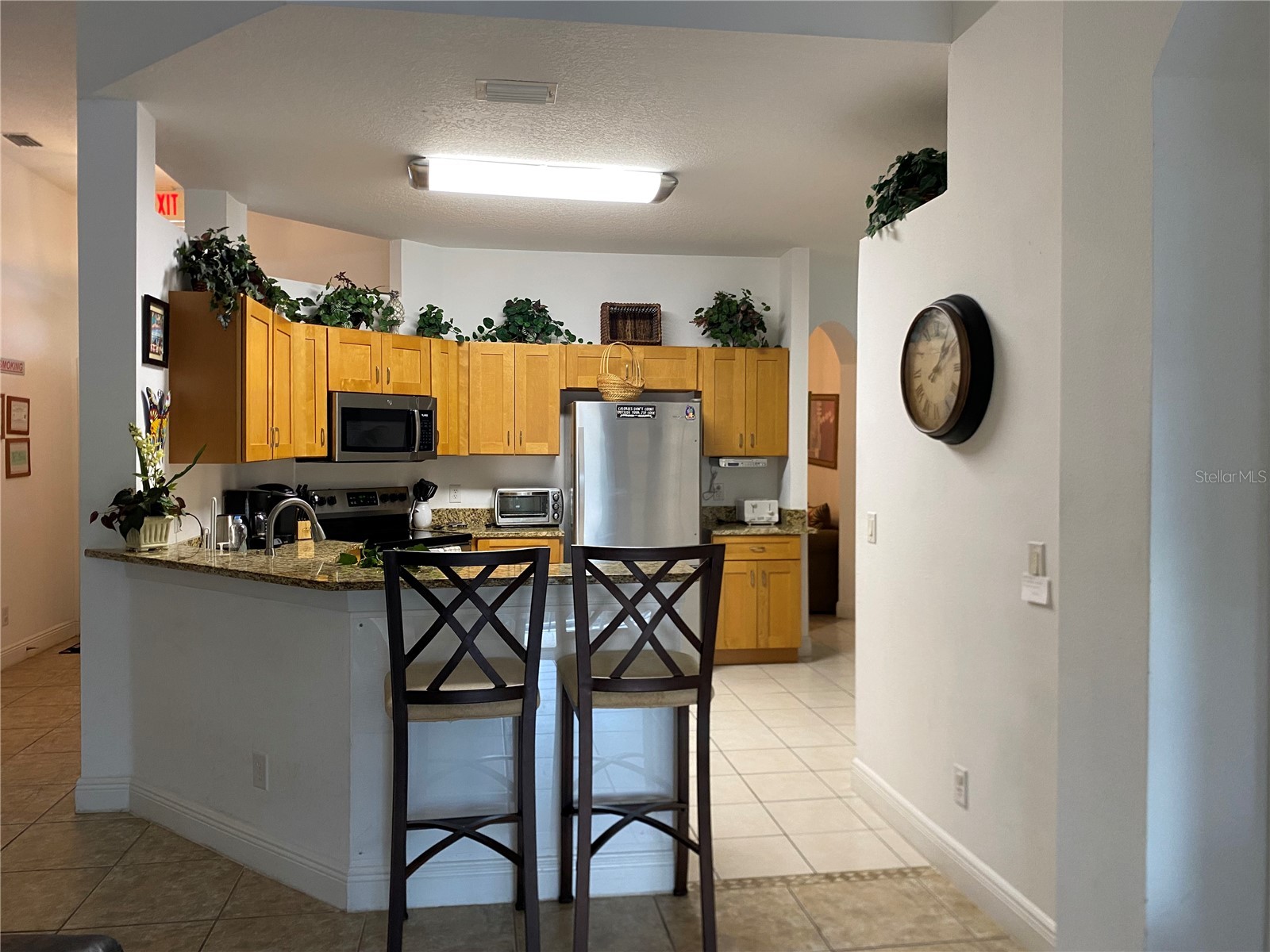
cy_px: 476
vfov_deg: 53.1
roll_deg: -0.3
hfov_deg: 67.3
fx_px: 954
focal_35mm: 26
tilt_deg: -0.9
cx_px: 635
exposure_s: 1/60
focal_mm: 4.25
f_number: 1.8
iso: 160
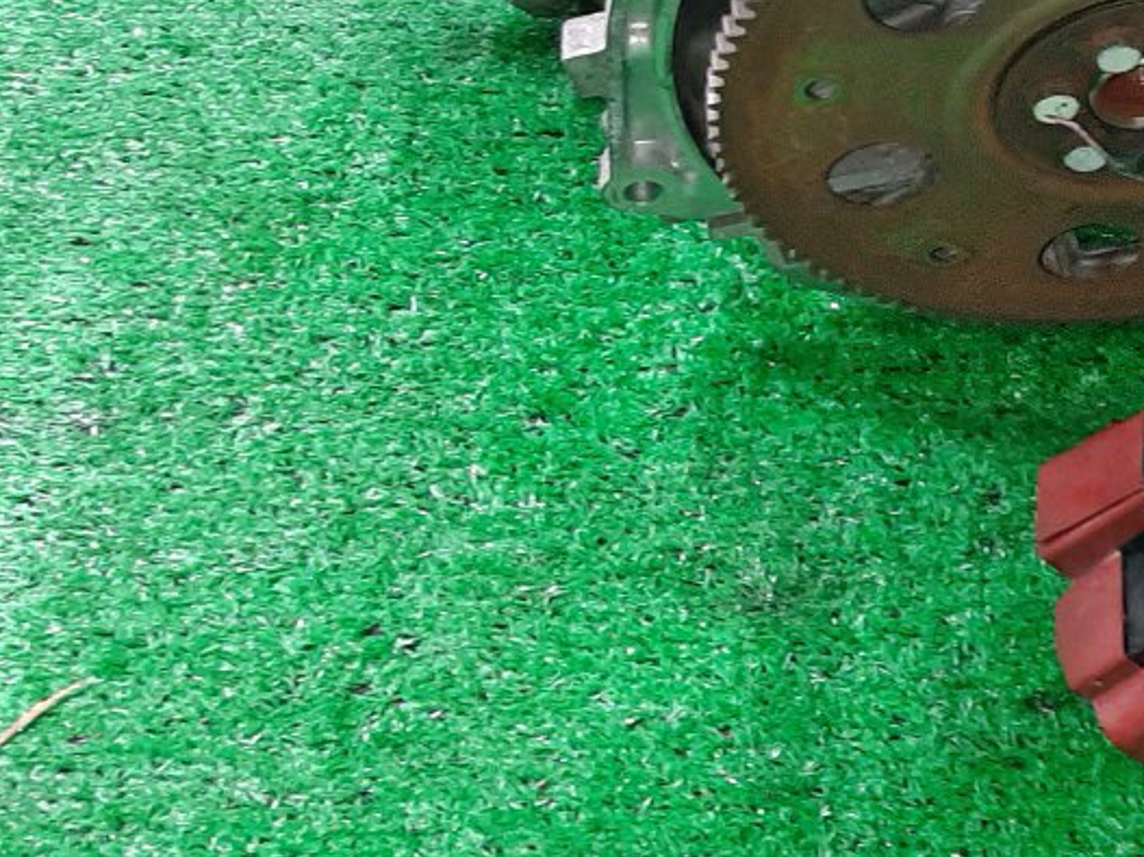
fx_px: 2346
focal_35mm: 71
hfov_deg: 25.2
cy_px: -85
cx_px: 1298
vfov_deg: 19.8
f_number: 1.7
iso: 175
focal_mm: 3.93
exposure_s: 1/25
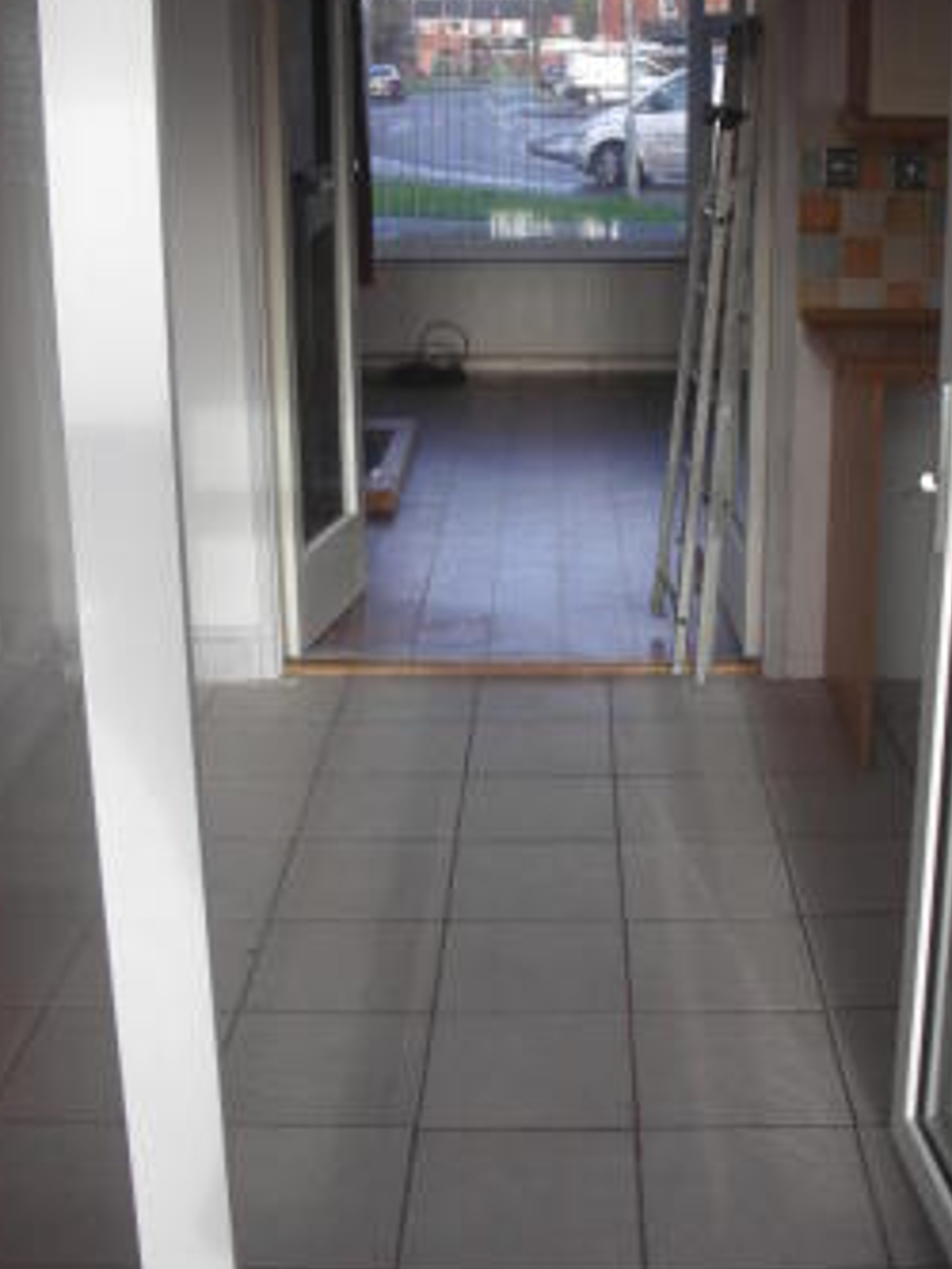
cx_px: 598
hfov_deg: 31.4
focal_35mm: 46
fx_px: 1686
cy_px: 471
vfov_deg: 40.9
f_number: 3
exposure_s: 1/114
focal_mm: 5.8
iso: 50
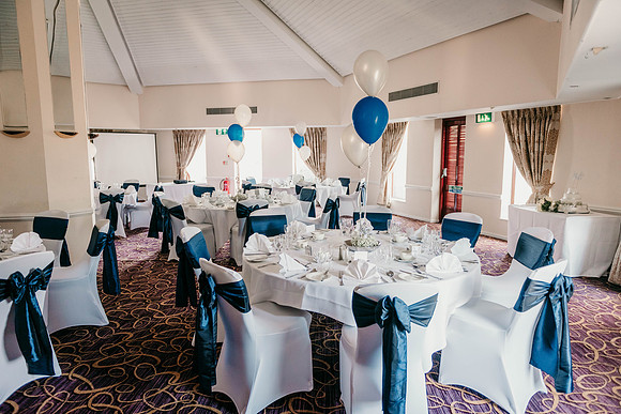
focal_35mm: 24
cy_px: 207
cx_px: 310
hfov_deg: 73.7
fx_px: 415
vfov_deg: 53.1
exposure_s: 1/200
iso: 1400
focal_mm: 24
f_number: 2.8
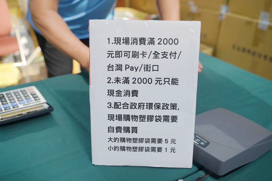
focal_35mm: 36
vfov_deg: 36.9
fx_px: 272
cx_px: 136
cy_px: 90
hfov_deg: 53.1
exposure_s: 1/60
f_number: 4
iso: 200
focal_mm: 36
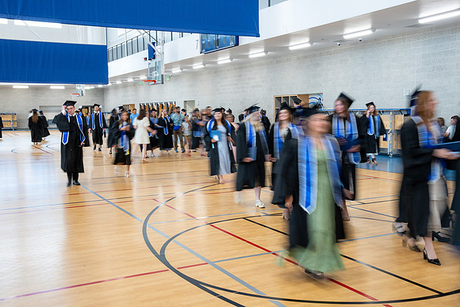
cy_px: 154
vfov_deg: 34.2
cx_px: 230
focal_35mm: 39
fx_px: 498
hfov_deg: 49.5
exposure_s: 1/6
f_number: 16
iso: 1000
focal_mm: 39
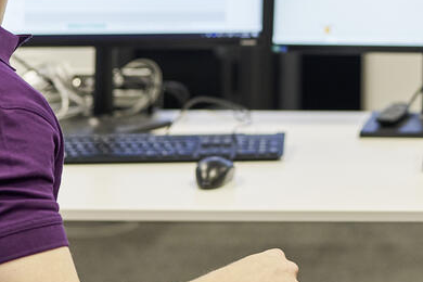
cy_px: -55
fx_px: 1351
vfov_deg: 11.7
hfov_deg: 17.6
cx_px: 355
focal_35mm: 115
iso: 500
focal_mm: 35
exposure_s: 1/250
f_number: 1.8
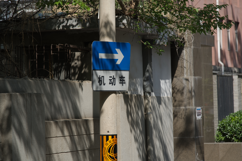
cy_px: 80
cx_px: 121
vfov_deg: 8.7
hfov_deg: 13.1
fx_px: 1055
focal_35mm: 157
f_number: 5.6
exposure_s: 1/320
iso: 125
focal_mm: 157
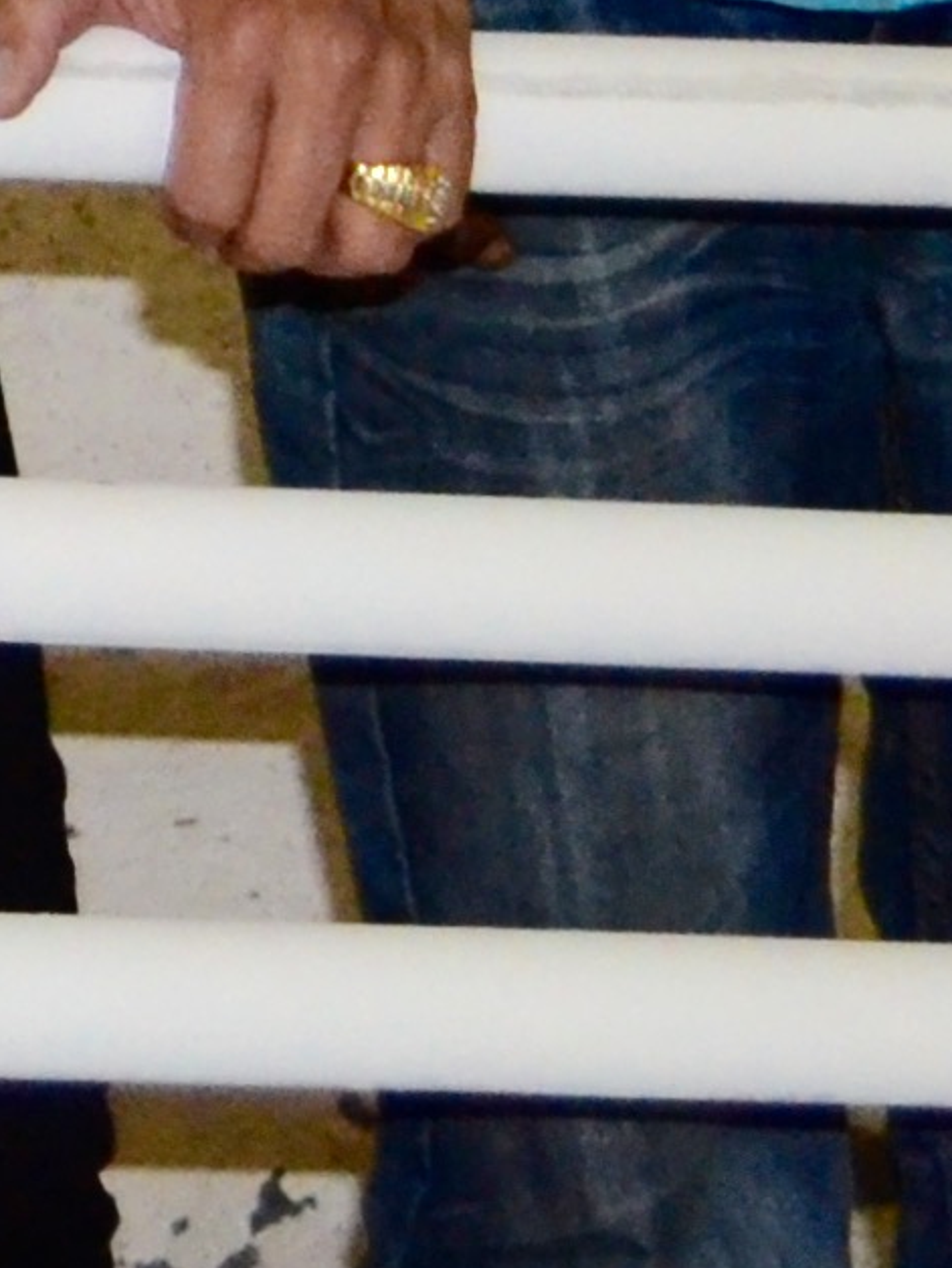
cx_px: -2106
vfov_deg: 8.0
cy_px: -1602
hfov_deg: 5.9
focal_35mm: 233
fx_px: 8535
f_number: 3.8
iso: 1600
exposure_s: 1/60
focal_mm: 22
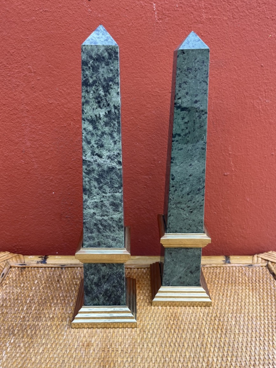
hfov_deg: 53.1
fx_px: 276
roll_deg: -1.7
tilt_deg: -19.7
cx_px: 138
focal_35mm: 26
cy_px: 184
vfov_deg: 67.3
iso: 40
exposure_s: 1/256
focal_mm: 5.1
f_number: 1.6
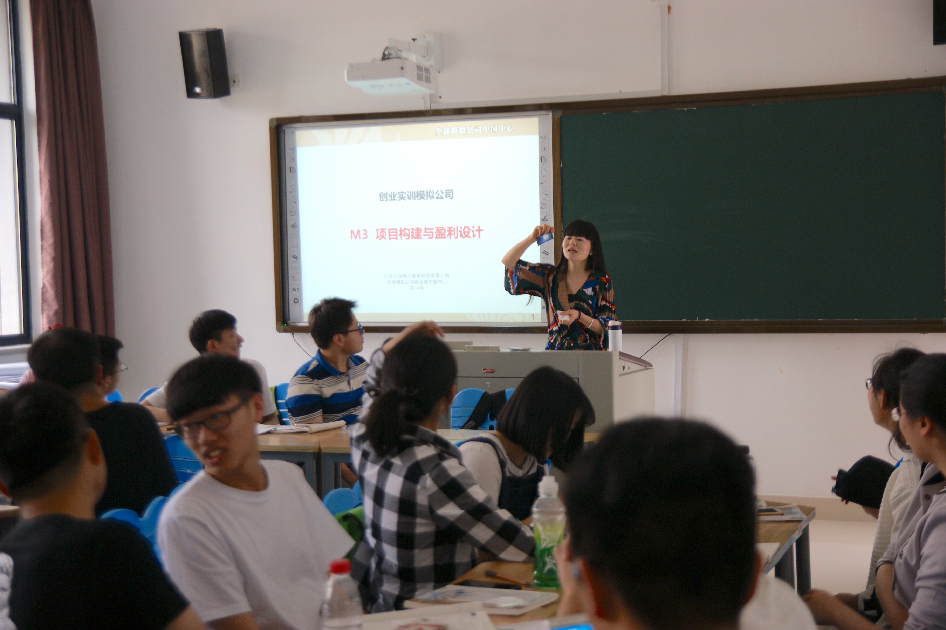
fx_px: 1576
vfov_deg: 22.6
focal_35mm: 60
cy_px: 315
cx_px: 473
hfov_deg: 33.4
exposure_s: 1/60
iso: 100
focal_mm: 40
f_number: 2.8
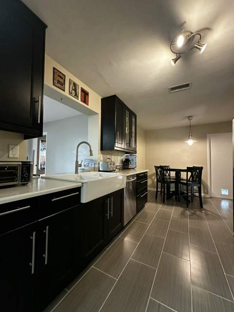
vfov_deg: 102.1
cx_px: 117
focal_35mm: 14
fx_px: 126
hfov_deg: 85.7
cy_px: 156
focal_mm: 2.22
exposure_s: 1/60
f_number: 2.2
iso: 1000
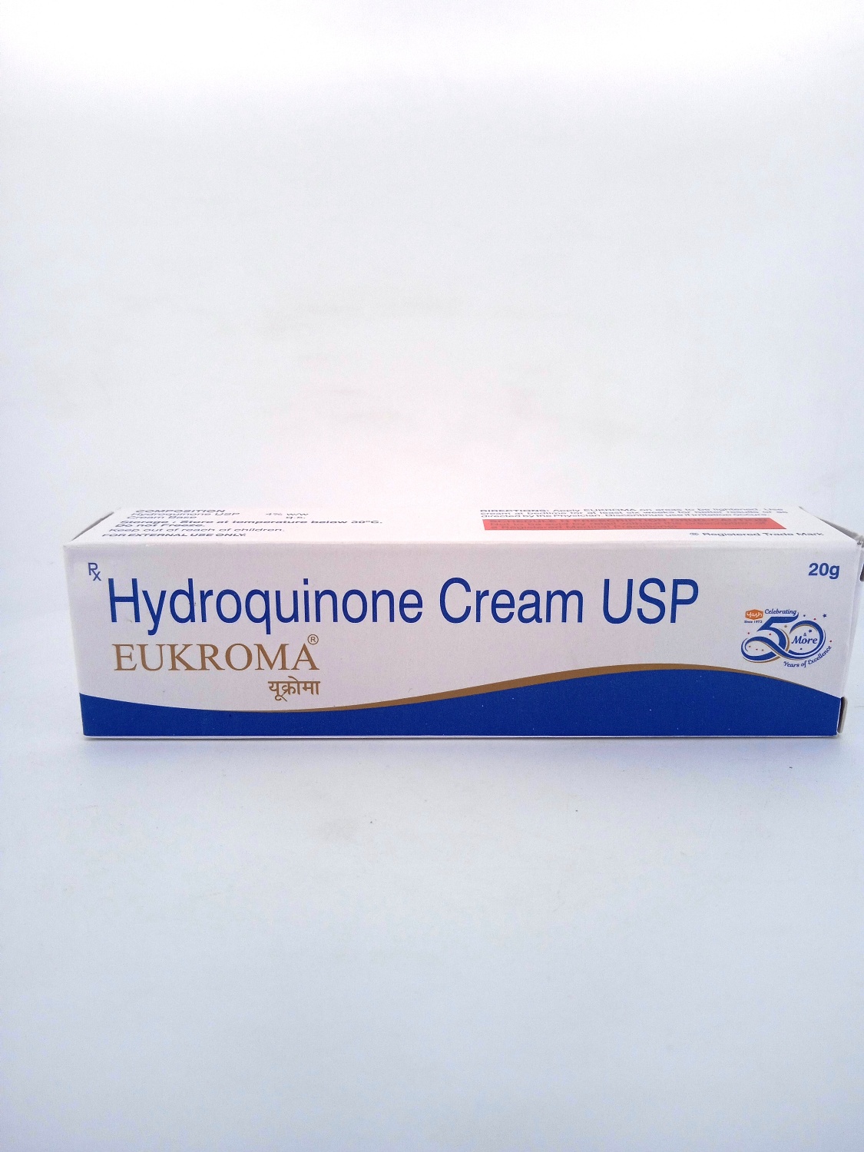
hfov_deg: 49.7
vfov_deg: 63.4
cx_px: 432
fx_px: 932
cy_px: 576
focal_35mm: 28
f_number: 2.2
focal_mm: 3.43
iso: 100
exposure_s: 1/209
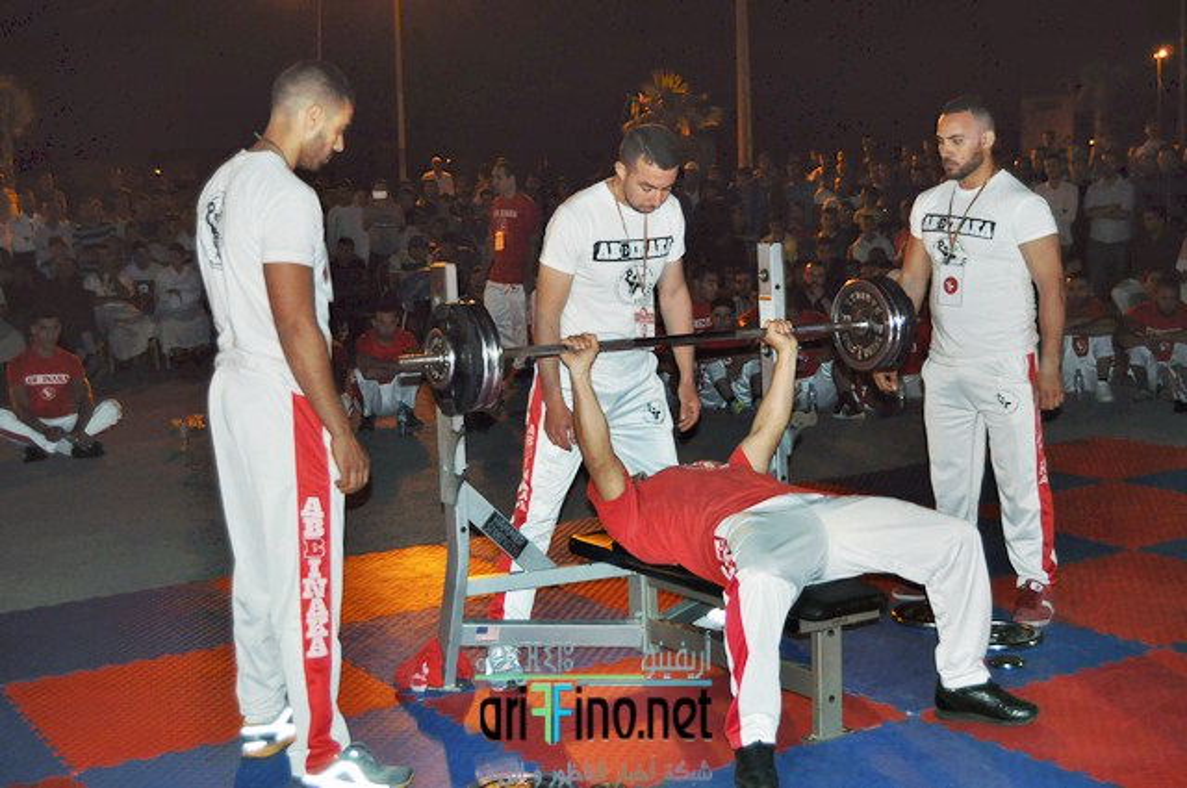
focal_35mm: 48
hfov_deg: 41.2
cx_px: 594
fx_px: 1581
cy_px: 394
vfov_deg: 28.0
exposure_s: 1/60
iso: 800
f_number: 4.5
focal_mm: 32
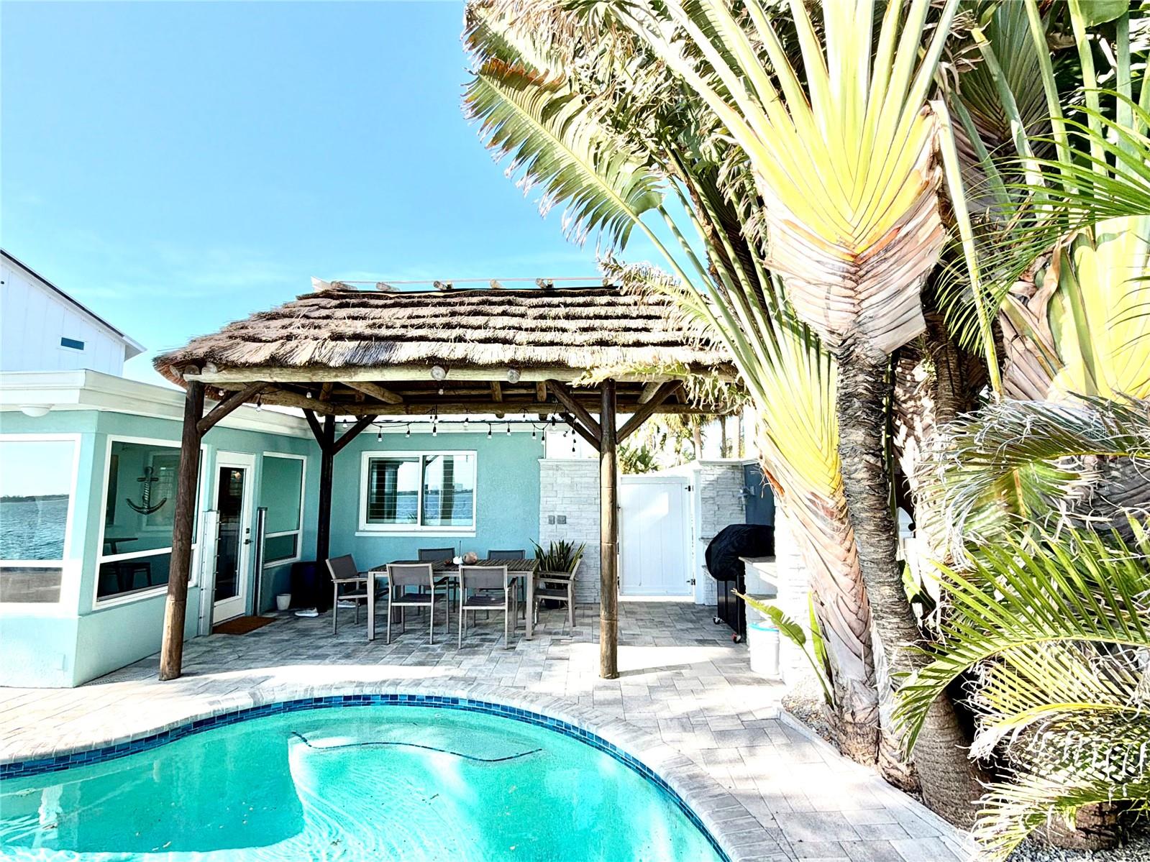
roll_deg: -2.4
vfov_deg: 85.7
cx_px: 575
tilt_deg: +6.4
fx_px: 465
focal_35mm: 14
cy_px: 431
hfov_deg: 102.1
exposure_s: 1/770
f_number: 2.2
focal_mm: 2.22
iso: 40
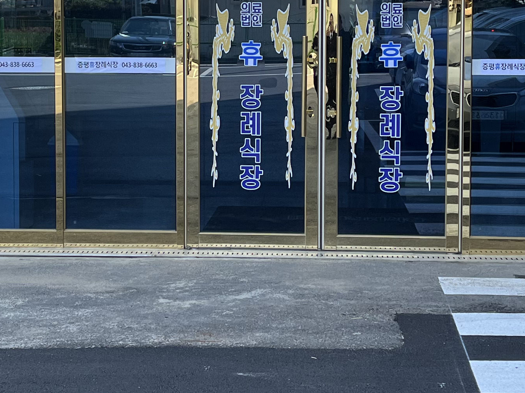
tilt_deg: -4.2
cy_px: 96
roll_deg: +1.1
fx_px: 1183
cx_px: 234
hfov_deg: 25.0
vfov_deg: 18.8
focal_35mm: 78
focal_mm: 5.1
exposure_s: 1/1056
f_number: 1.6
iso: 50
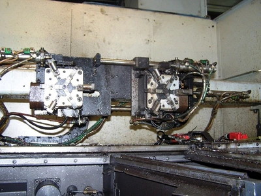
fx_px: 287
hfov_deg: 49.0
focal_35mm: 38
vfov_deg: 37.7
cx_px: 130
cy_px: 98
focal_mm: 6.3
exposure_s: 1/60
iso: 140
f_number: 2.8
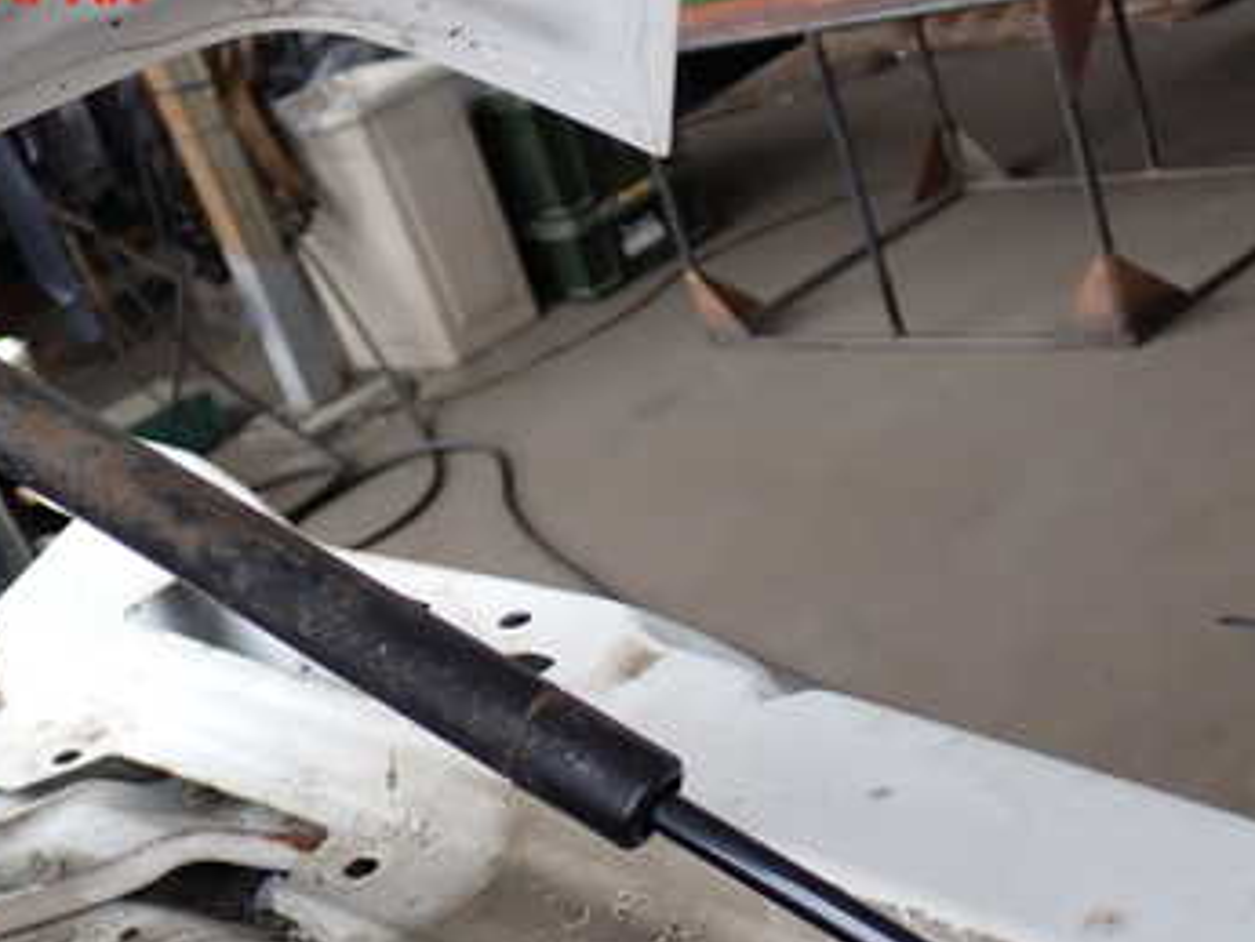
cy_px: 753
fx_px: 2394
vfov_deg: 22.0
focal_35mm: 66
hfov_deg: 29.4
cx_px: 575
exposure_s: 1/80
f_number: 2.7
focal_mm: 6.83
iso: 125
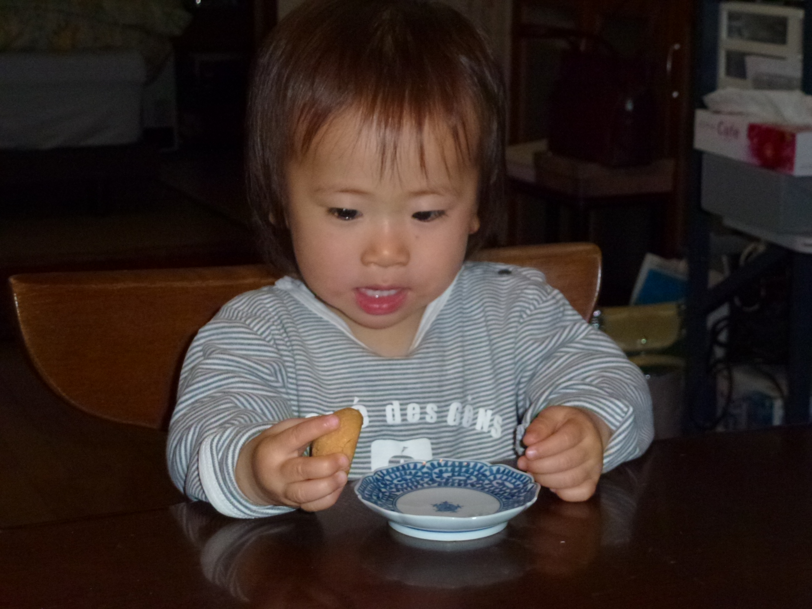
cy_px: 304
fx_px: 1665
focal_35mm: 71
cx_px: 406
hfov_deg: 27.4
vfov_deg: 20.7
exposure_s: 1/320
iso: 400
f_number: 4.7
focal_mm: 12.7
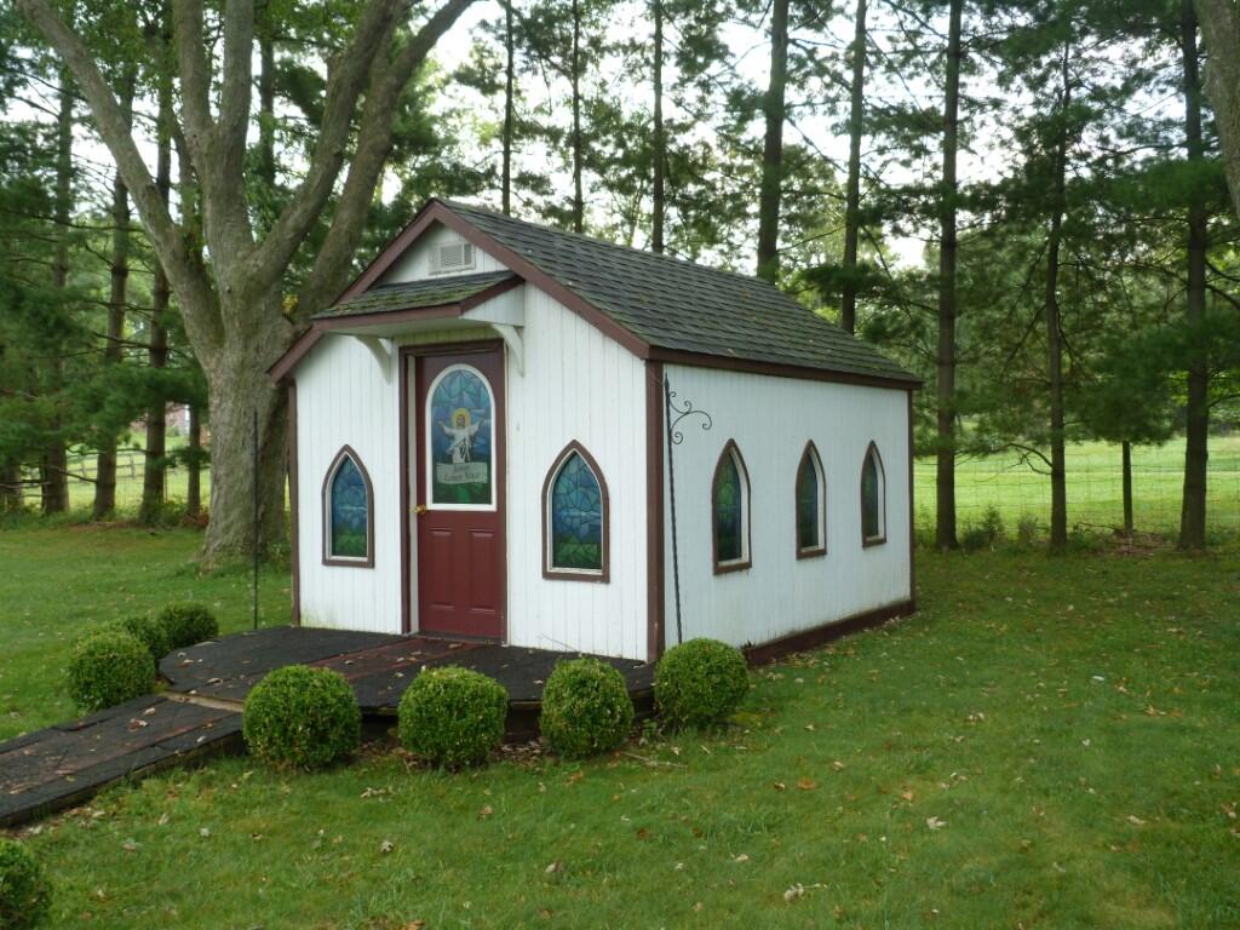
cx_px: 620
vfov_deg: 42.9
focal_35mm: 33
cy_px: 465
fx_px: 1182
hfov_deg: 55.4
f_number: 3
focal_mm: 5.9
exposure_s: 1/80
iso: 80
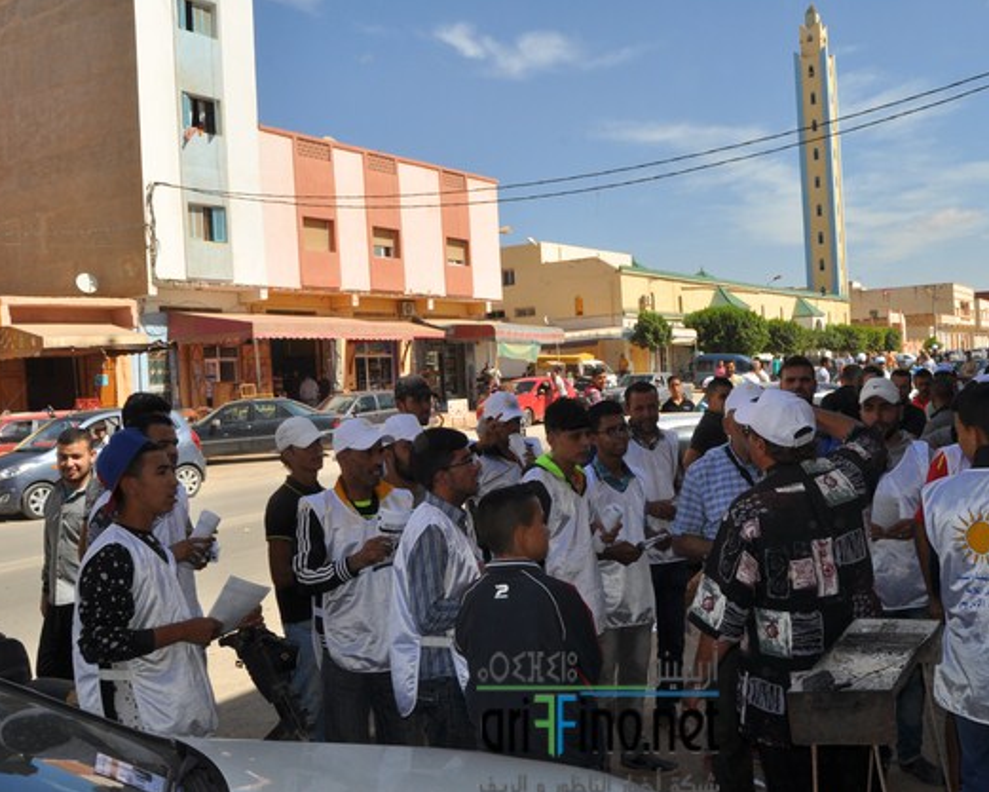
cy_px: 398
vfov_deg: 39.2
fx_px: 1112
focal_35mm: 38
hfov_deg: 47.6
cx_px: 598
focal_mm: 22
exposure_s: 1/200
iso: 200
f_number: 13
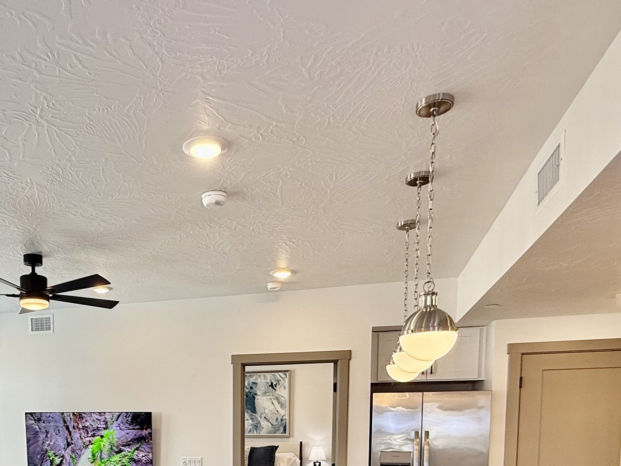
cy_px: 473
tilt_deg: -7.7
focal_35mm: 31
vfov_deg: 39.7
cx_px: 190
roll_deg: -1.8
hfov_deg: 56.6
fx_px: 556
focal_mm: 2.22
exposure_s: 1/120
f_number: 2.2
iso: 80
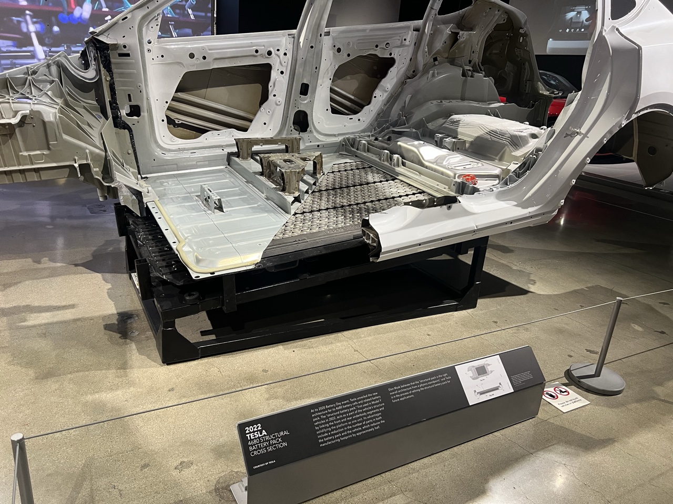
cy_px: 252
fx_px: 505
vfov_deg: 53.1
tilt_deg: -19.3
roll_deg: -4.8
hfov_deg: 67.3
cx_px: 336
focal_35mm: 26
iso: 250
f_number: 1.5
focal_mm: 5.7
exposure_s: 1/60
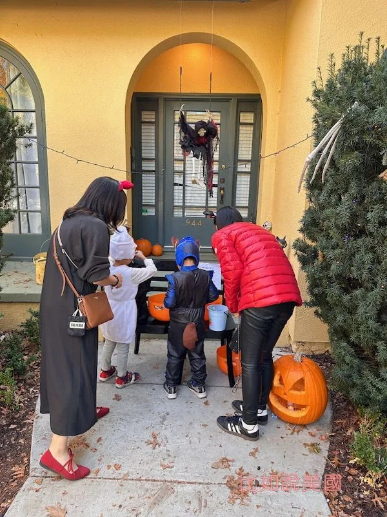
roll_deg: -1.5
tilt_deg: -11.2
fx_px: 358
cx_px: 194
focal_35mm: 24
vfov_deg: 71.6
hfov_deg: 56.8
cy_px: 258
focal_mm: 6.86
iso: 100
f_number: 1.78
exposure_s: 1/121
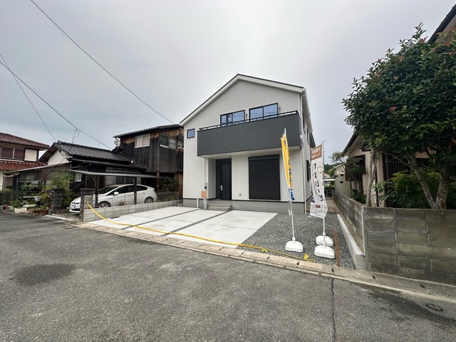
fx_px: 184
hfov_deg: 102.1
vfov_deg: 85.7
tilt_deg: +6.9
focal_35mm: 14
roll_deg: +1.2
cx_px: 228
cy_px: 171
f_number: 2.2
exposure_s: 1/387
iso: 40
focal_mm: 2.22
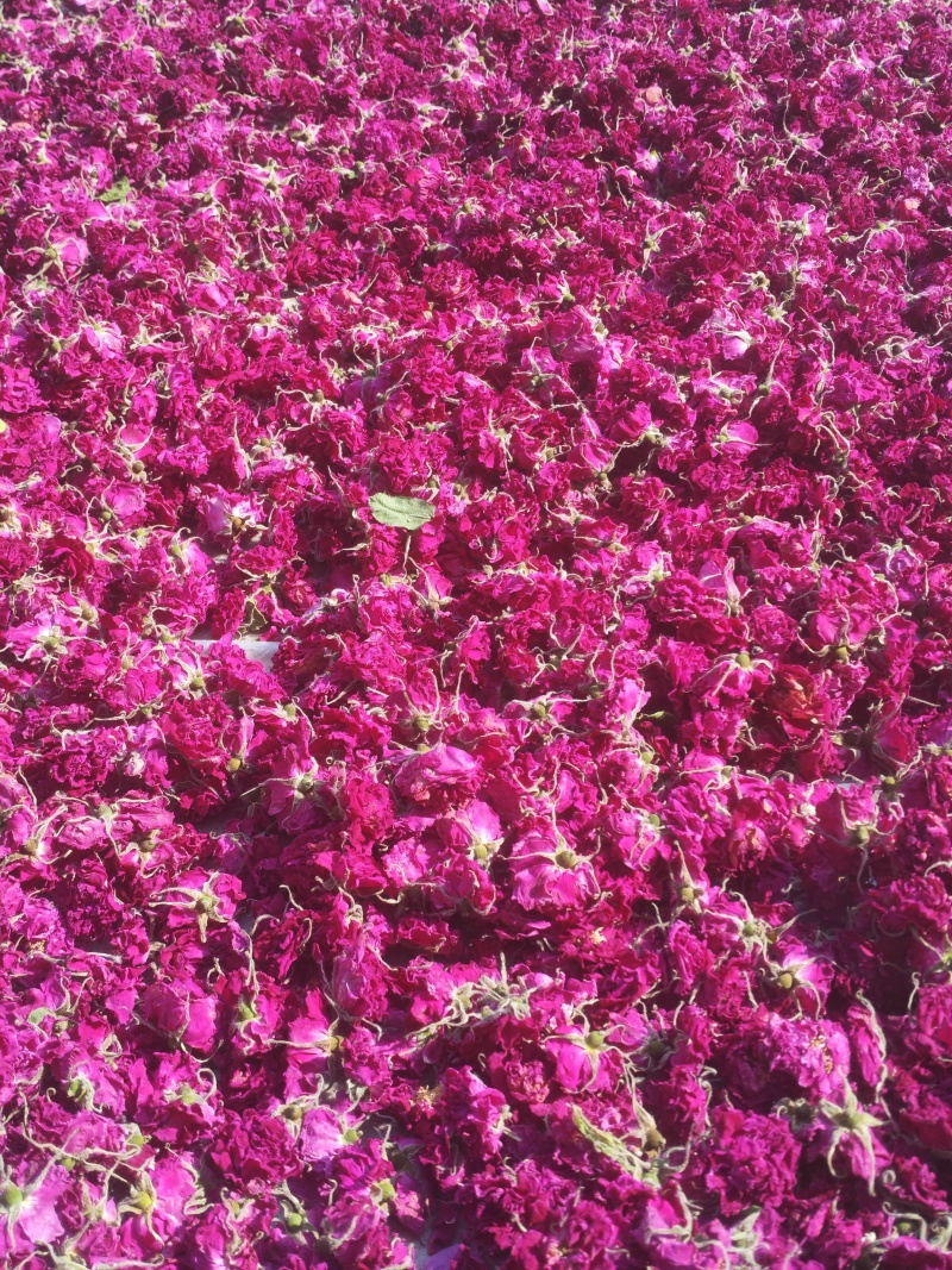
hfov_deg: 30.3
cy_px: 635
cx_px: 476
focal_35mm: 48
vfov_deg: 39.7
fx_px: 1760
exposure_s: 1/290
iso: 50
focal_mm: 5.52
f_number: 1.95
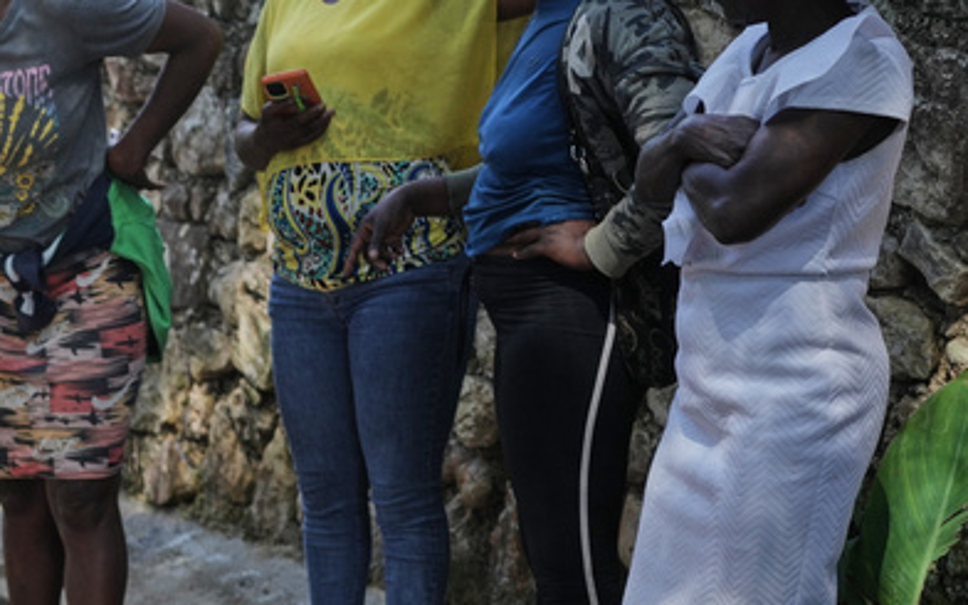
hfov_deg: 15.9
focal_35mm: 125
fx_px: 3298
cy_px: 637
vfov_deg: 10.4
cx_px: -286
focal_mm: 47
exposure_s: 1/320
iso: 200
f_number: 2.8
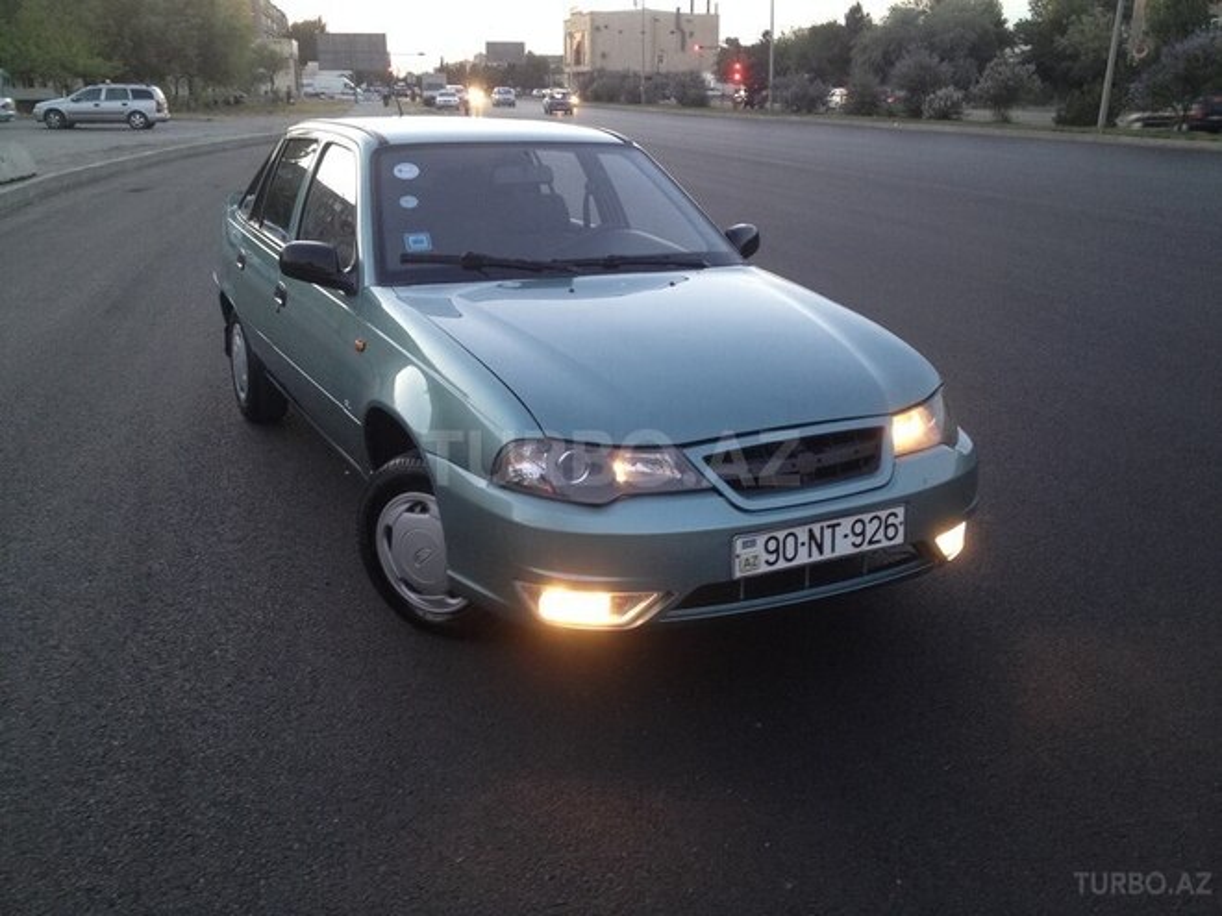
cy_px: 458
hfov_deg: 52.6
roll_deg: -0.5
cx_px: 611
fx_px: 1236
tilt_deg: -20.6
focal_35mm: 35
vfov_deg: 40.7
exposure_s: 1/20
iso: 100
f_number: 2.4
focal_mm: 4.28
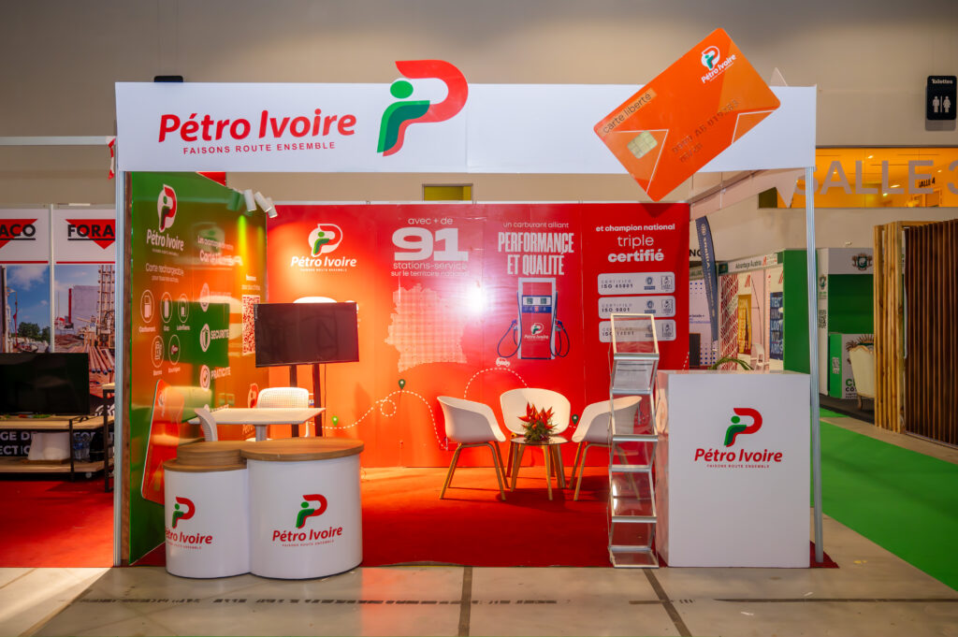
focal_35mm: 31
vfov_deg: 42.3
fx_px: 824
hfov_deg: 60.3
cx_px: 479
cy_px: 318
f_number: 4
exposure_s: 1/160
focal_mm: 31
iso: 1000
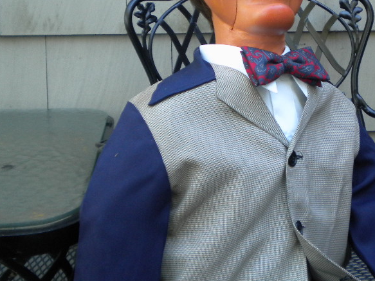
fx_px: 780
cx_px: 249
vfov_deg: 20.3
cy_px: 78
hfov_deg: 26.9
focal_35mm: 72
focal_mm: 7.4
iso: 205
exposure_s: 1/56.6
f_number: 3.5
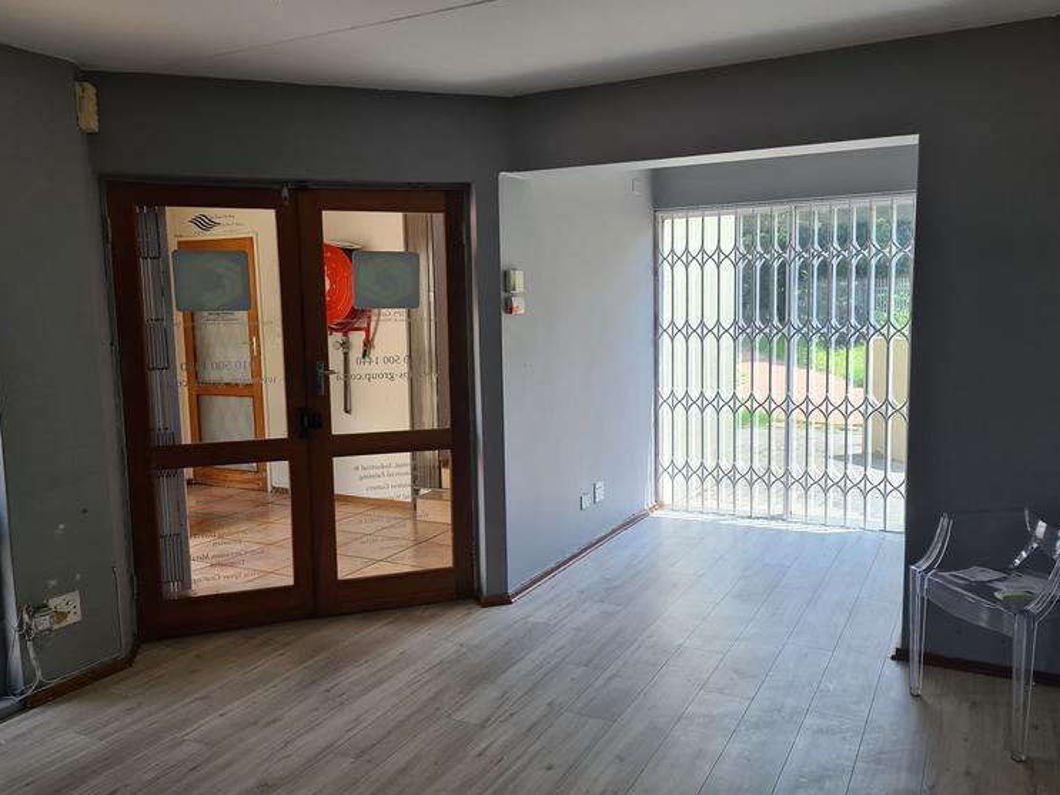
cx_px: 556
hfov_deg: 63.4
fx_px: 857
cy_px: 402
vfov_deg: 49.7
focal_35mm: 28
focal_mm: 5.4
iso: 50
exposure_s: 1/133
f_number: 1.8
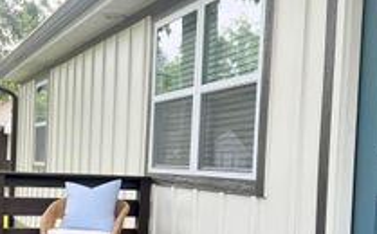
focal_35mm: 66
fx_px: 677
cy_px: 179
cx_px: 161
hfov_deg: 31.1
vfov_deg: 19.5
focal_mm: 5.7
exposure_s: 1/471
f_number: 1.5
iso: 50
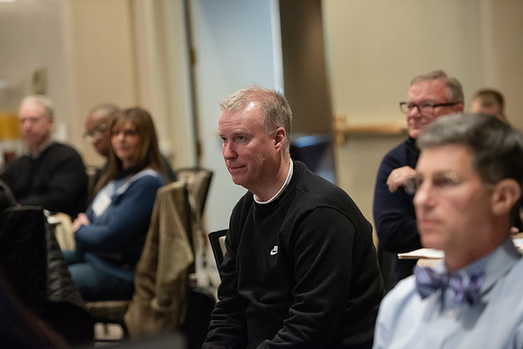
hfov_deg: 18.3
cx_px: 262
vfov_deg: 12.2
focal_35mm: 112
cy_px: 174
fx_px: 1627
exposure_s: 1/200
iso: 5000
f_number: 2.8
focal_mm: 112
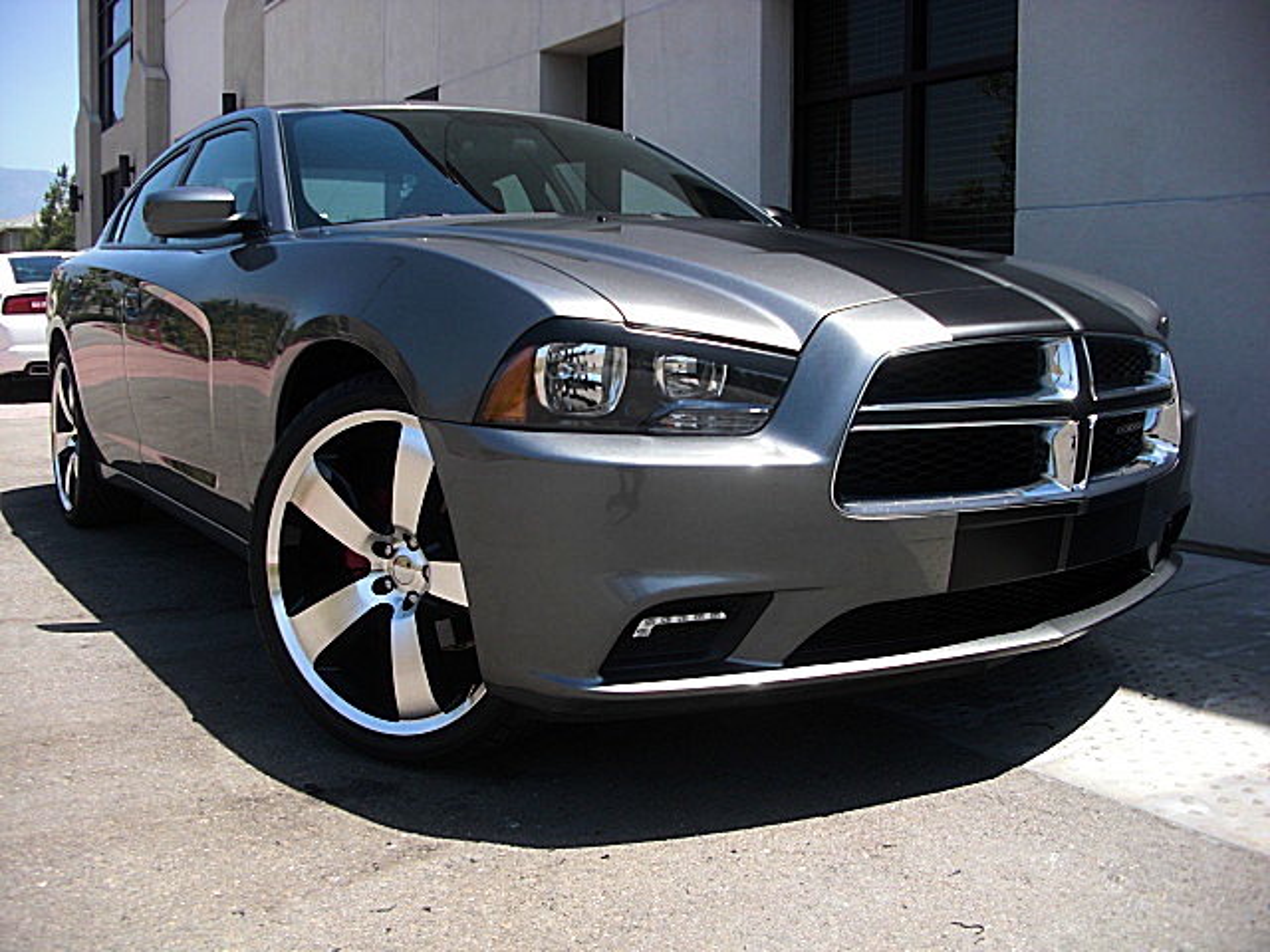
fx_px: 1321
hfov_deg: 51.4
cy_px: 476
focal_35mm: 36
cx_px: 635
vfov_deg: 39.7
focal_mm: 6.3
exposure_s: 1/500
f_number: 2.8
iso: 50
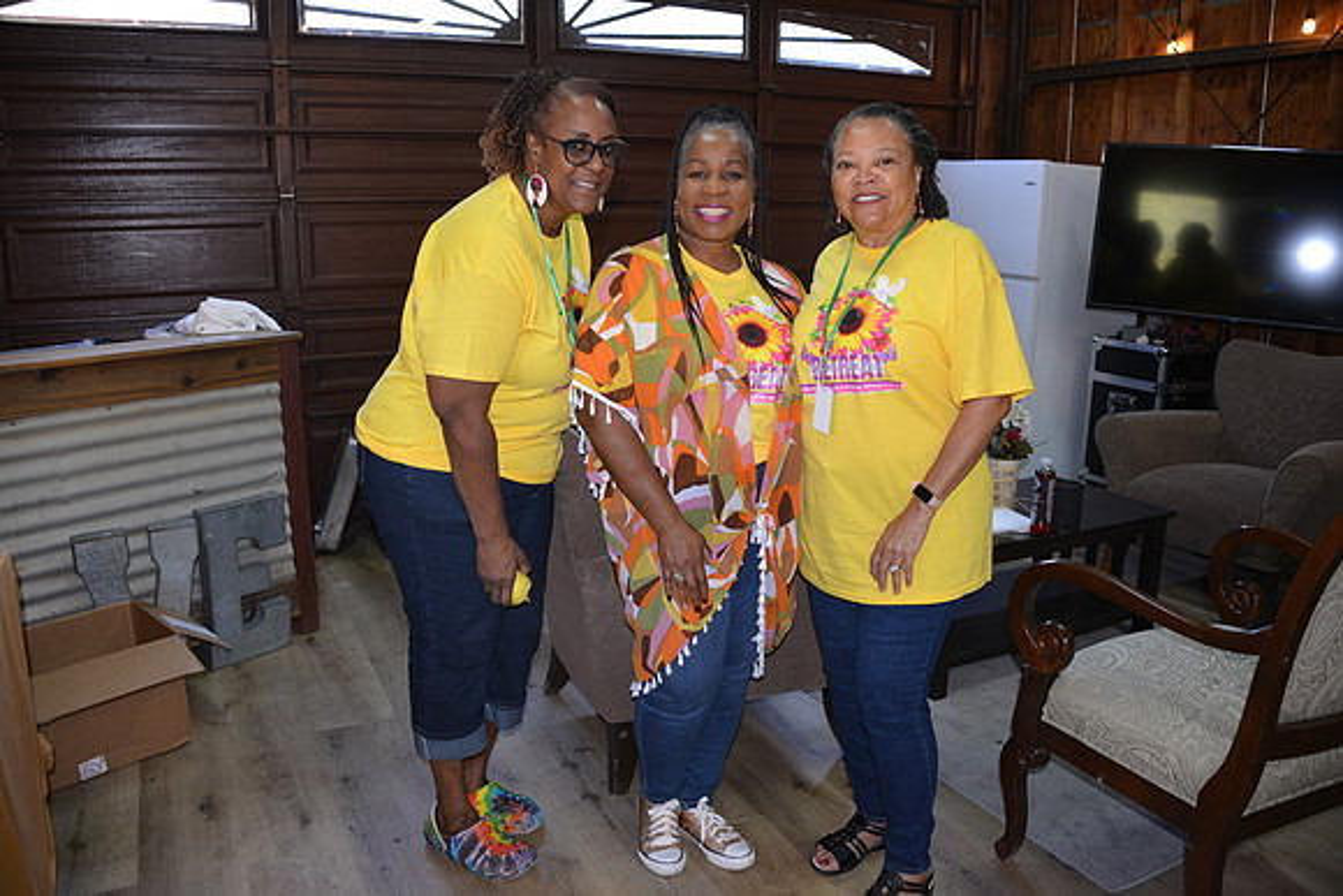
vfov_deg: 46.4
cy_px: 448
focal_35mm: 28
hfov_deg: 65.5
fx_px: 1045
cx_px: 672
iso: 800
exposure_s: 1/60
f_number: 3.5
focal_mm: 28
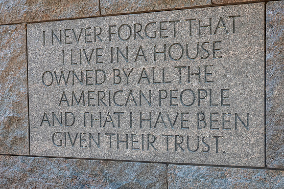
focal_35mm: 70
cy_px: 129
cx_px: 151
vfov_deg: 19.4
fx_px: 553
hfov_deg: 28.8
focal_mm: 48
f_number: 10
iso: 2200
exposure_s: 1/200
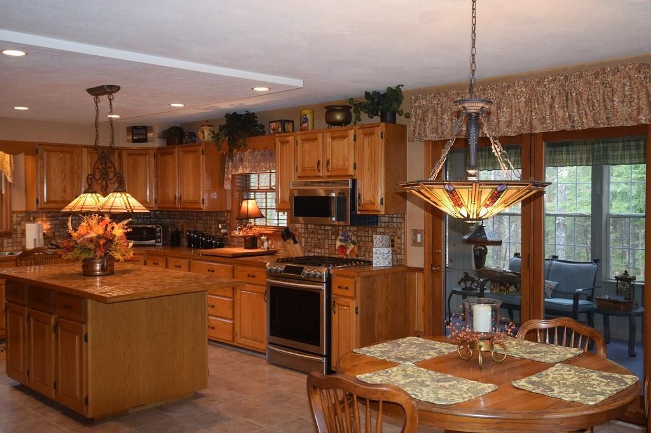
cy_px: 216
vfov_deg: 36.8
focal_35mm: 36
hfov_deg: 53.1
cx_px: 326
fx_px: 651
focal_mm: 24
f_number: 4
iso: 1000
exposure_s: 1/60
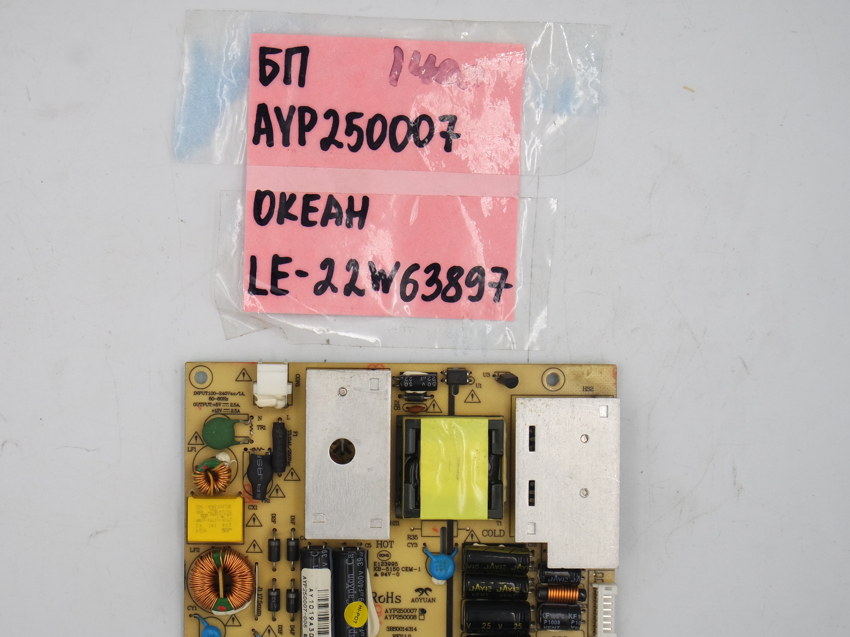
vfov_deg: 22.6
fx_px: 1596
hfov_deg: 29.8
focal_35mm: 65
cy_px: 346
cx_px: 351
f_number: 5.6
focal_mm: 19
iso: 160
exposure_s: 1/160
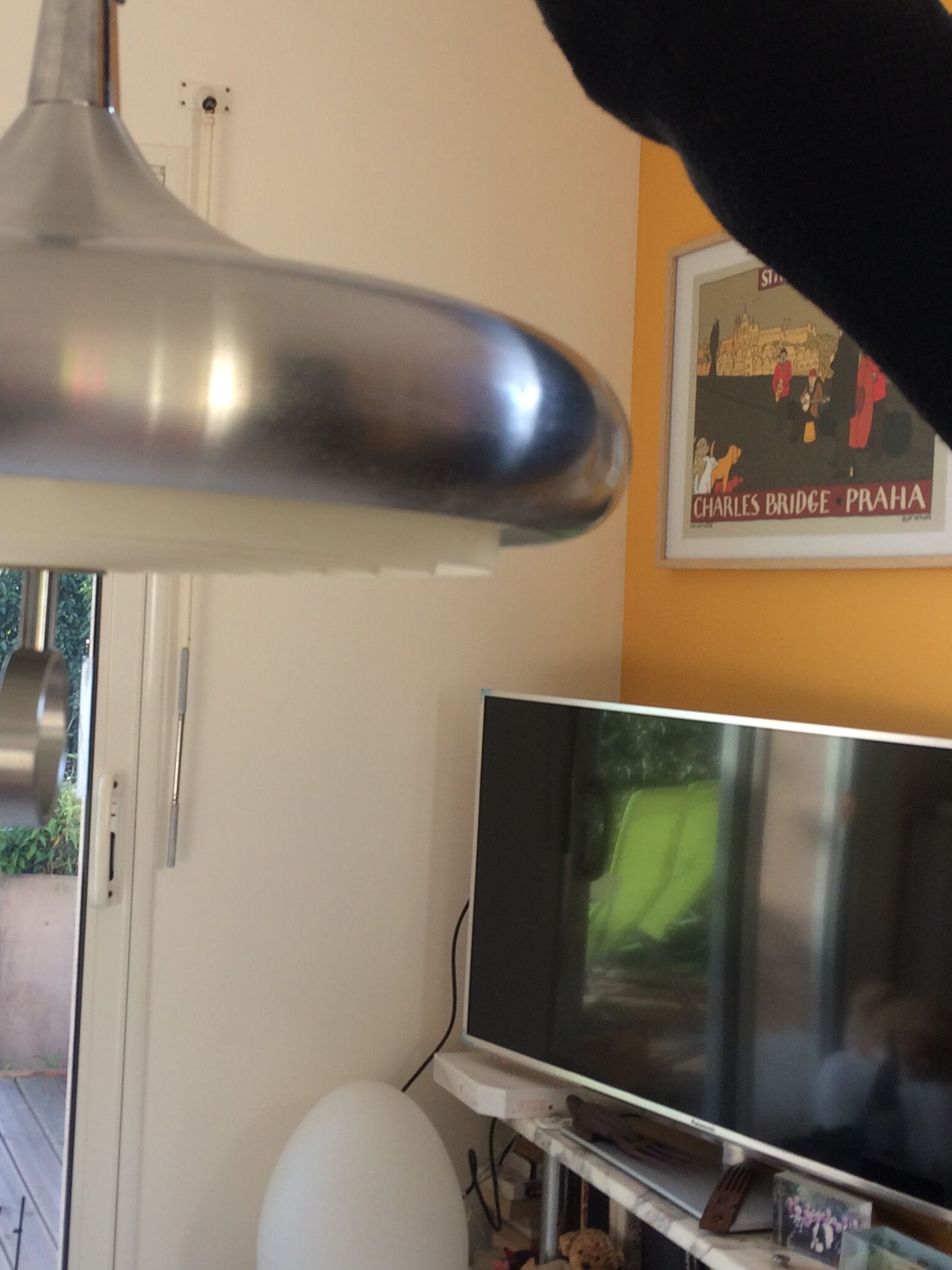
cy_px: 526
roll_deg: -0.7
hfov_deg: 30.8
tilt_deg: -3.6
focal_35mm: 46
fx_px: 1687
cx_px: 210
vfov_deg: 41.1
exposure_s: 1/100
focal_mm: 4.15
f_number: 2.2
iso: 40
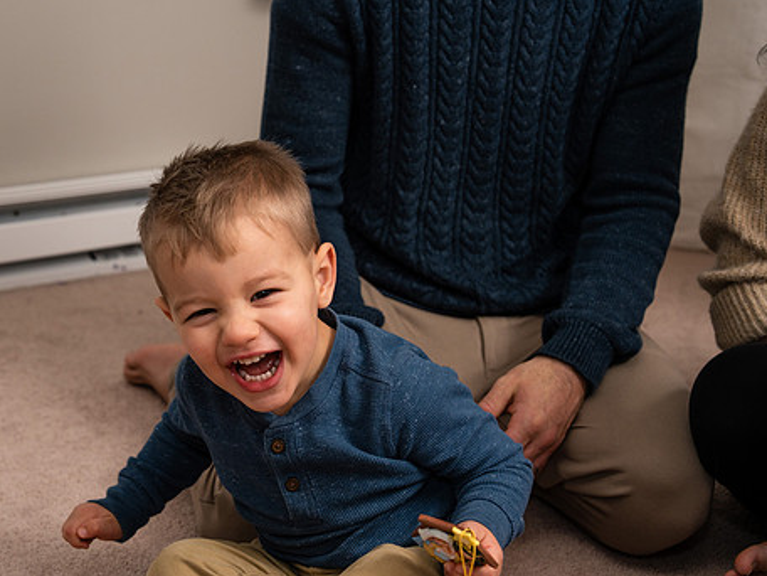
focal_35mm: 66
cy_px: 311
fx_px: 1462
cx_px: 286
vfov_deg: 22.2
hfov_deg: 29.3
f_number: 5
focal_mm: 54
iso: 500
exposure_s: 1/250
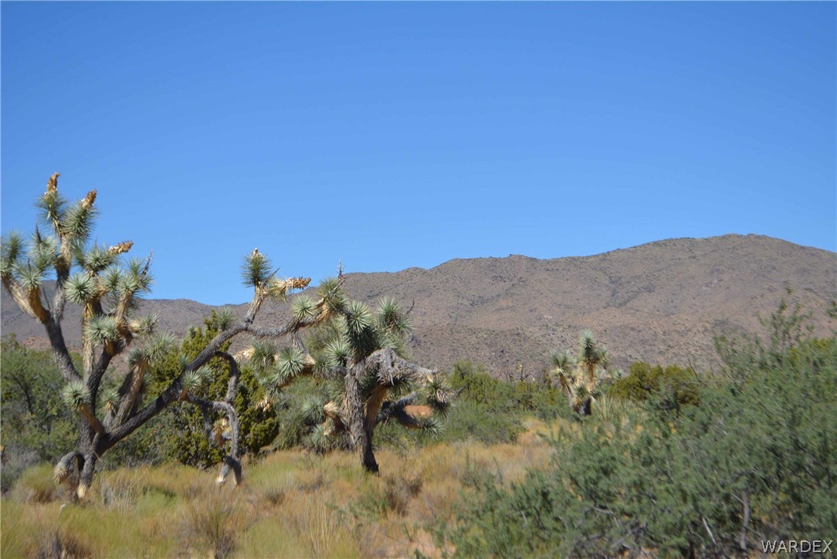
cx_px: 418
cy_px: 280
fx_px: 1919
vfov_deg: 16.6
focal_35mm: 82
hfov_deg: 24.6
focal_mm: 55
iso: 400
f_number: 7.1
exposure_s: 1/1600
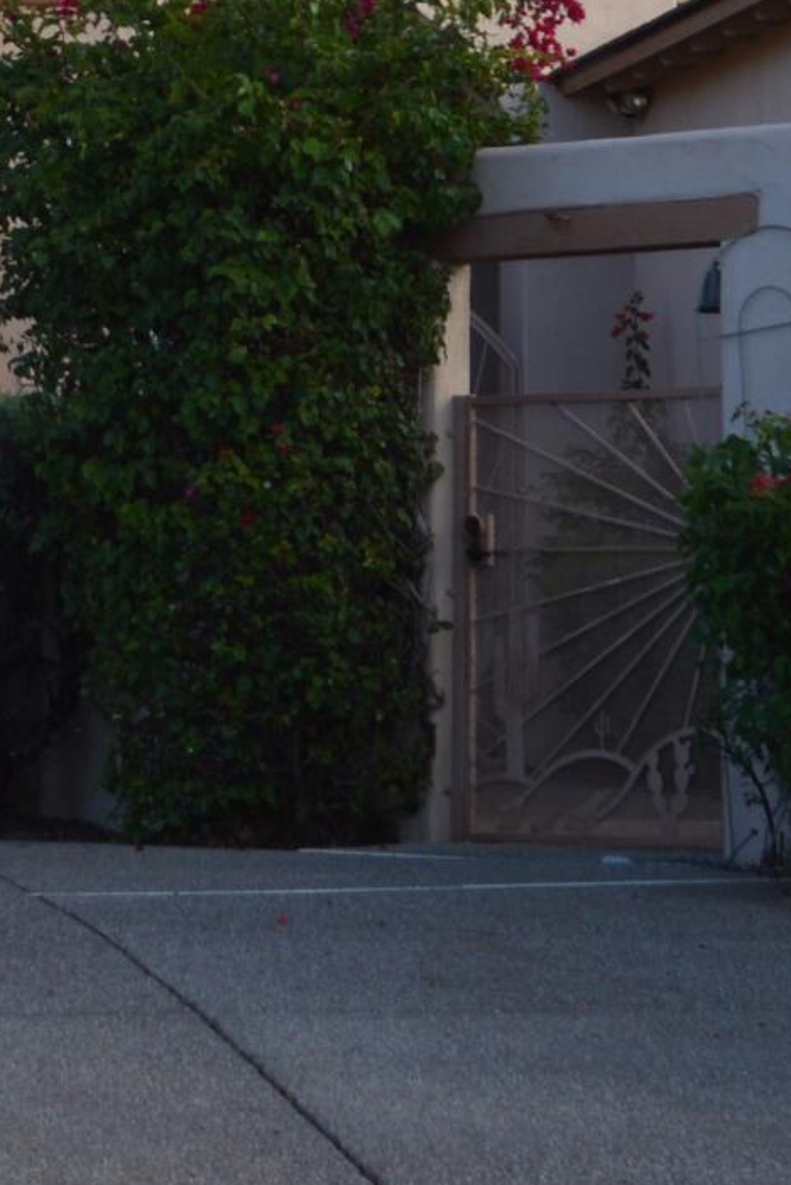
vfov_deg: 14.1
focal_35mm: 141
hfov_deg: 9.7
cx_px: 335
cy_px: -232
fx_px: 4642
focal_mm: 22
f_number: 4.5
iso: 100
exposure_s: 1/200
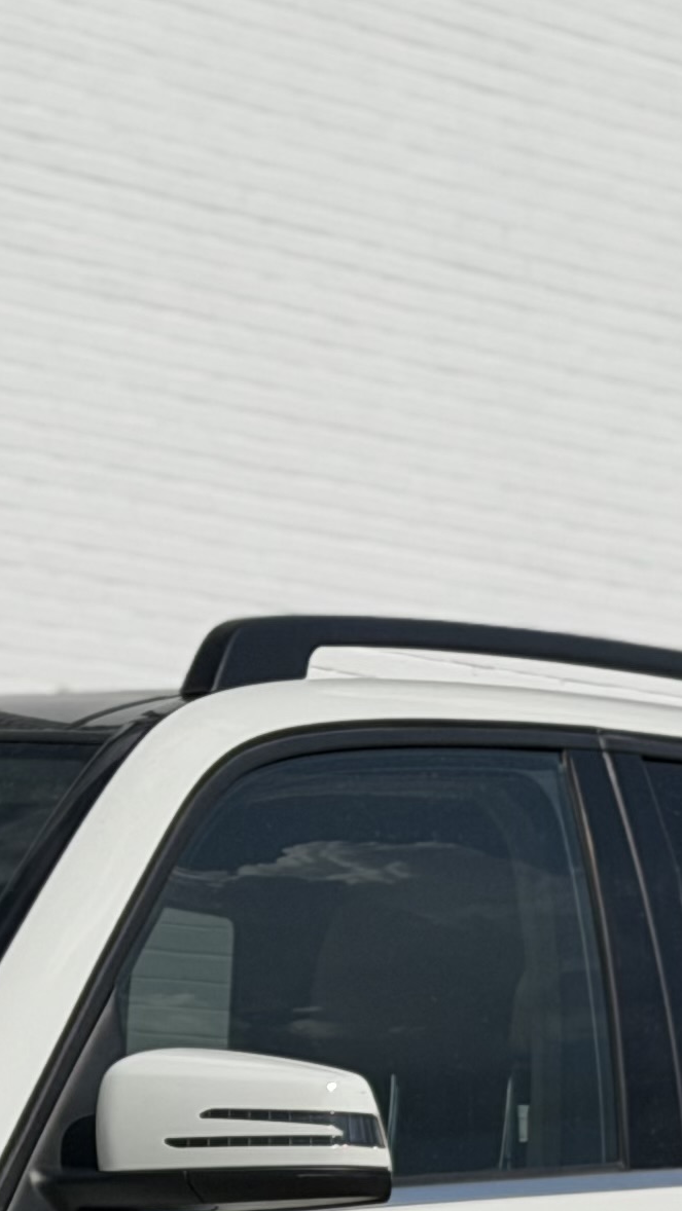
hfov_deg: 6.7
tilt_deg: -0.6
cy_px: 1409
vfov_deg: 11.8
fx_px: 5752
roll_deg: -0.3
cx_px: -415
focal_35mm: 179
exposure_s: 1/20408
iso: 64
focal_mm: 6.76
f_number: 1.78
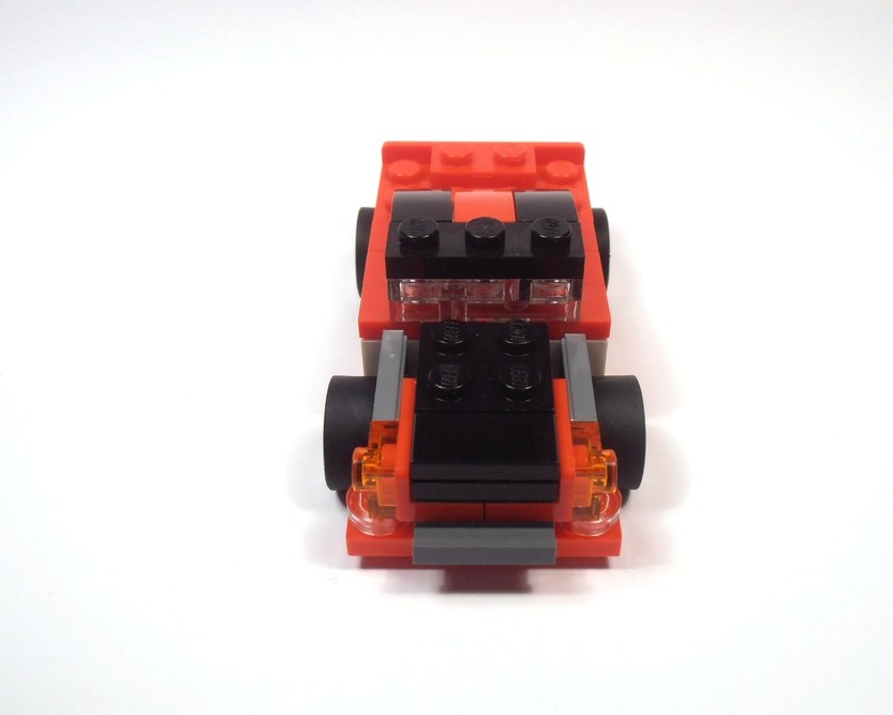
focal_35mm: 39
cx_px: 480
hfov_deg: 46.8
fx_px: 1031
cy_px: 354
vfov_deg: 38.2
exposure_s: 1/60
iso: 80
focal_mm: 6.61
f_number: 3.9
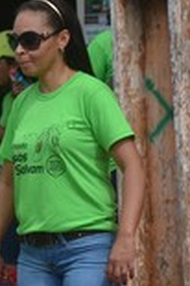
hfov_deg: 2.5
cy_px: 168
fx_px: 4328
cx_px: -181
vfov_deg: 3.8
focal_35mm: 545
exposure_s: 1/500
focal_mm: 125
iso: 100
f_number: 5.6
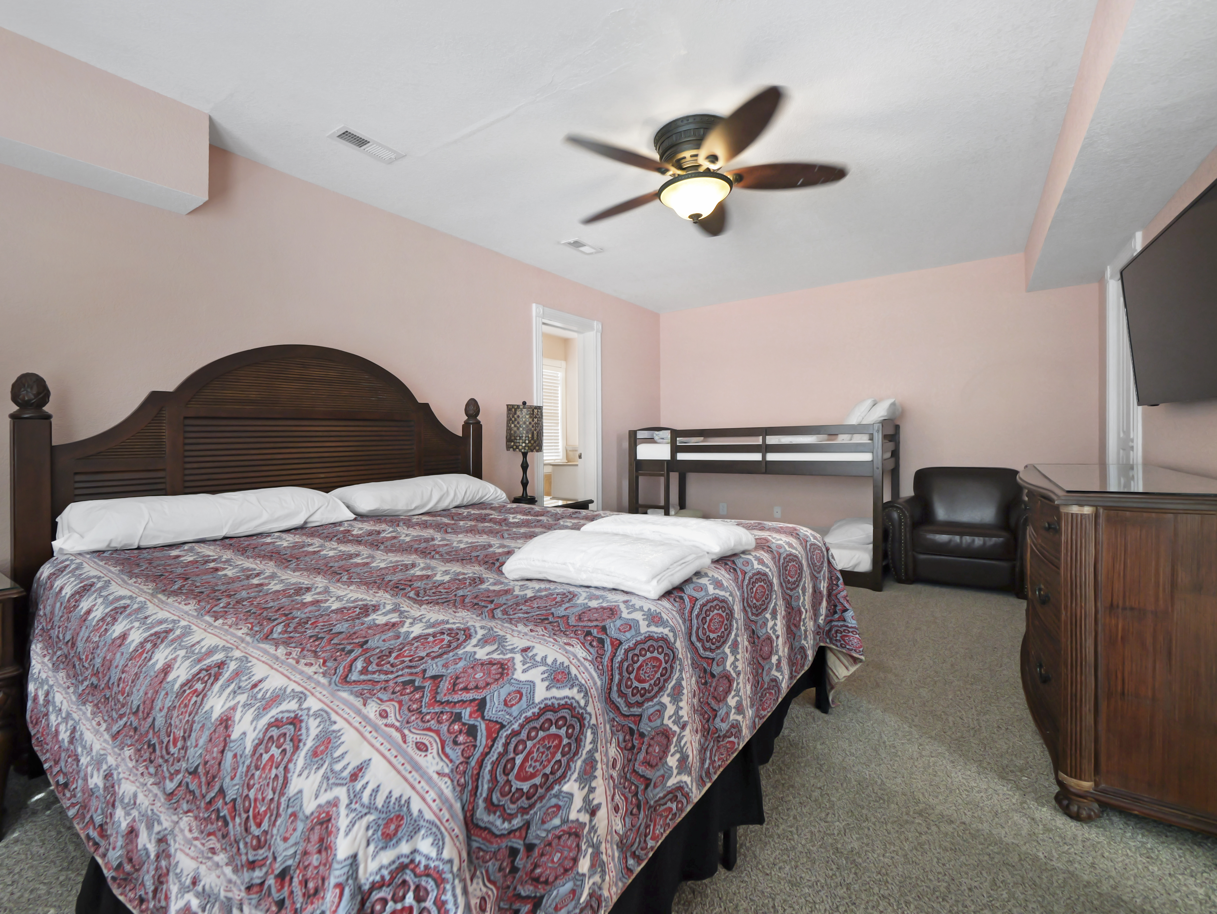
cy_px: 457
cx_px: 608
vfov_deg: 85.7
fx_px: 492
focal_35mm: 14
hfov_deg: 102.0
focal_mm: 7
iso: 400
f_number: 2.8
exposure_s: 1/125
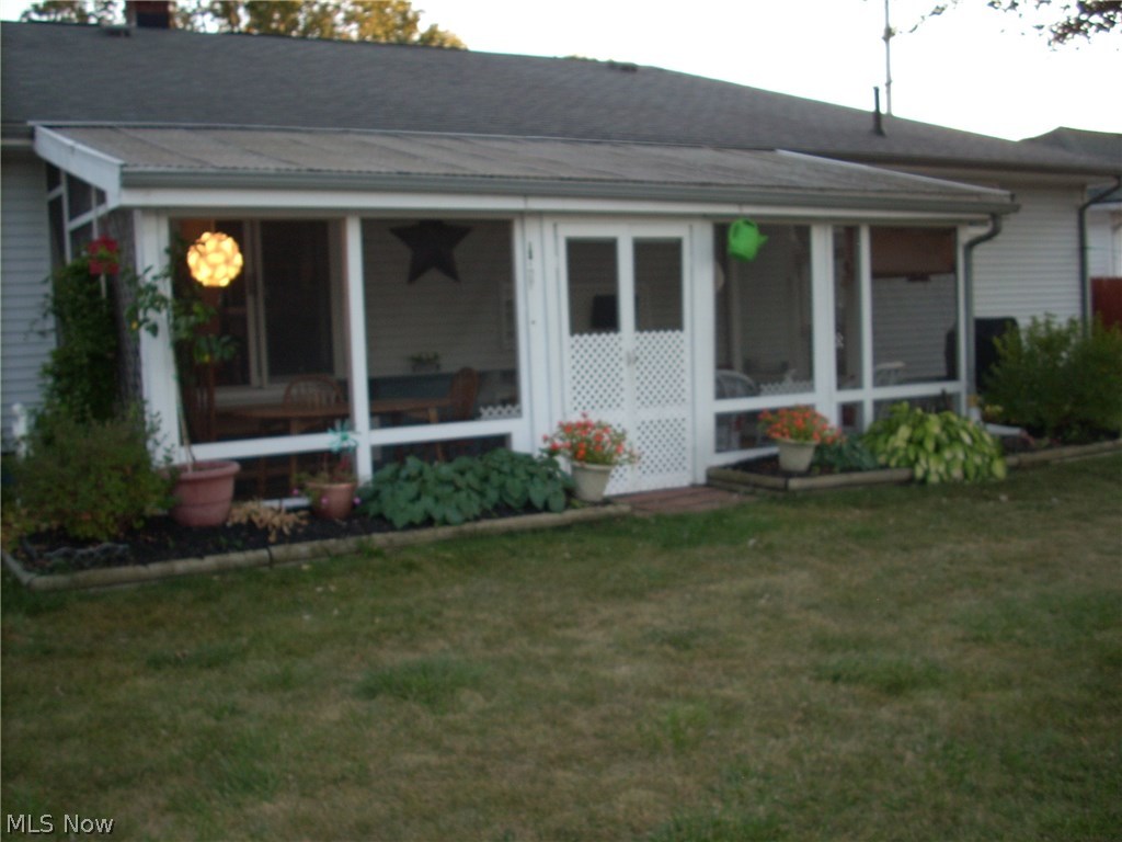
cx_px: 561
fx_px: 1199
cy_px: 421
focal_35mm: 37
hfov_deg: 50.1
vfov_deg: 38.7
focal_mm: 6.2
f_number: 2.8
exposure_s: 1/30
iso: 64
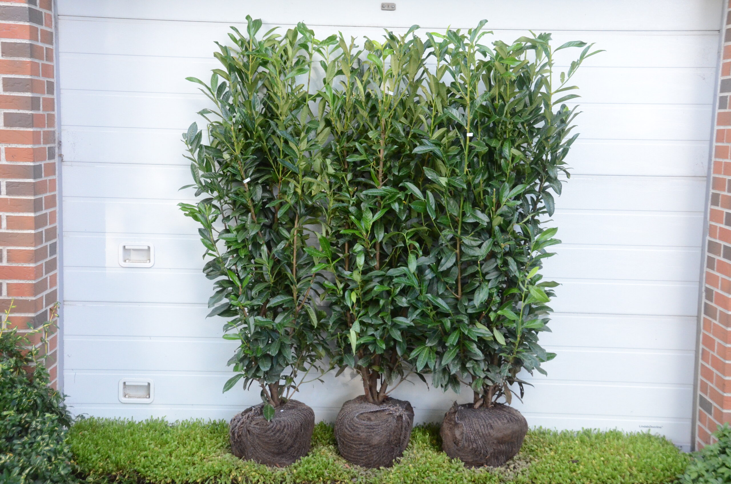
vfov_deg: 26.4
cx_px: 366
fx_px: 1034
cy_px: 242
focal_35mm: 51
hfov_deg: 39.0
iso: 3200
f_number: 9
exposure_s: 1/320
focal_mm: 34
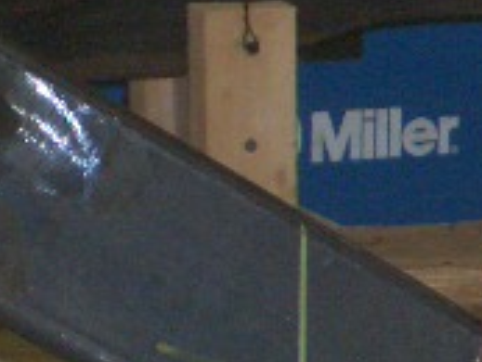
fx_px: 5406
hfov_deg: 5.1
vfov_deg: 3.8
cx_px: 524
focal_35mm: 388
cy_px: 287
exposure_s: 1/60
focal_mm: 17.4
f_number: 4.8
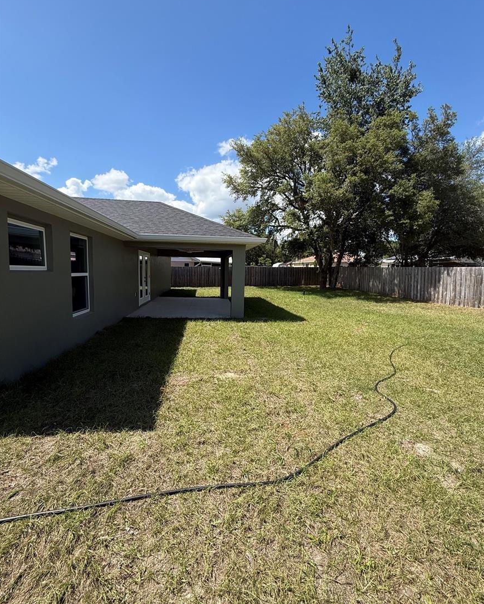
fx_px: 268
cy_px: 297
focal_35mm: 15
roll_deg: -1.1
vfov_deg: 96.8
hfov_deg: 84.1
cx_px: 246
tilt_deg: -5.2
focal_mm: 2.22
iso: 50
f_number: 2.2
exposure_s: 1/1339
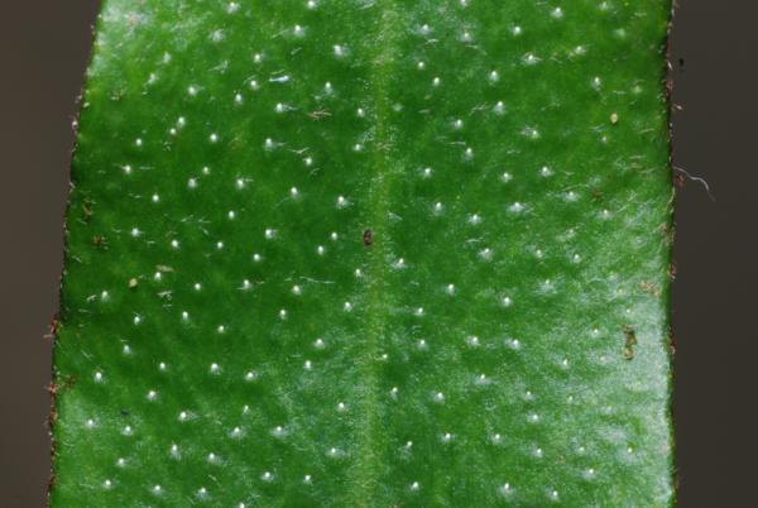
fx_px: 2214
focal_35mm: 105
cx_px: 379
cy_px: 254
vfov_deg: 13.1
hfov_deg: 19.4
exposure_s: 1/60
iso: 200
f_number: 22
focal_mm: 70
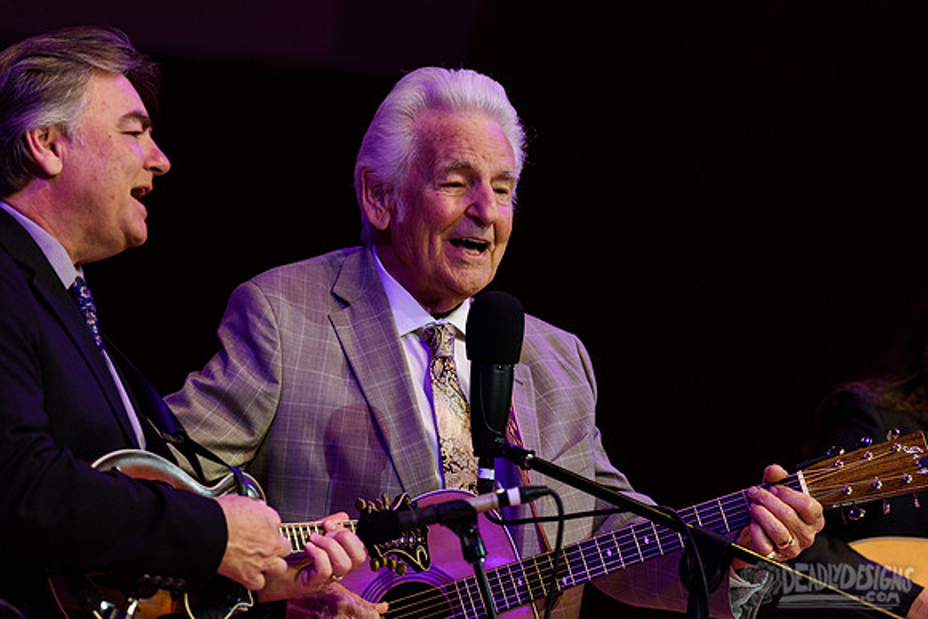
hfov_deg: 5.7
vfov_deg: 3.8
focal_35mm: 360
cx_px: 464
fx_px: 9282
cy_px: 310
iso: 2500
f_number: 5.6
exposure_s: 1/640
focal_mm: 360
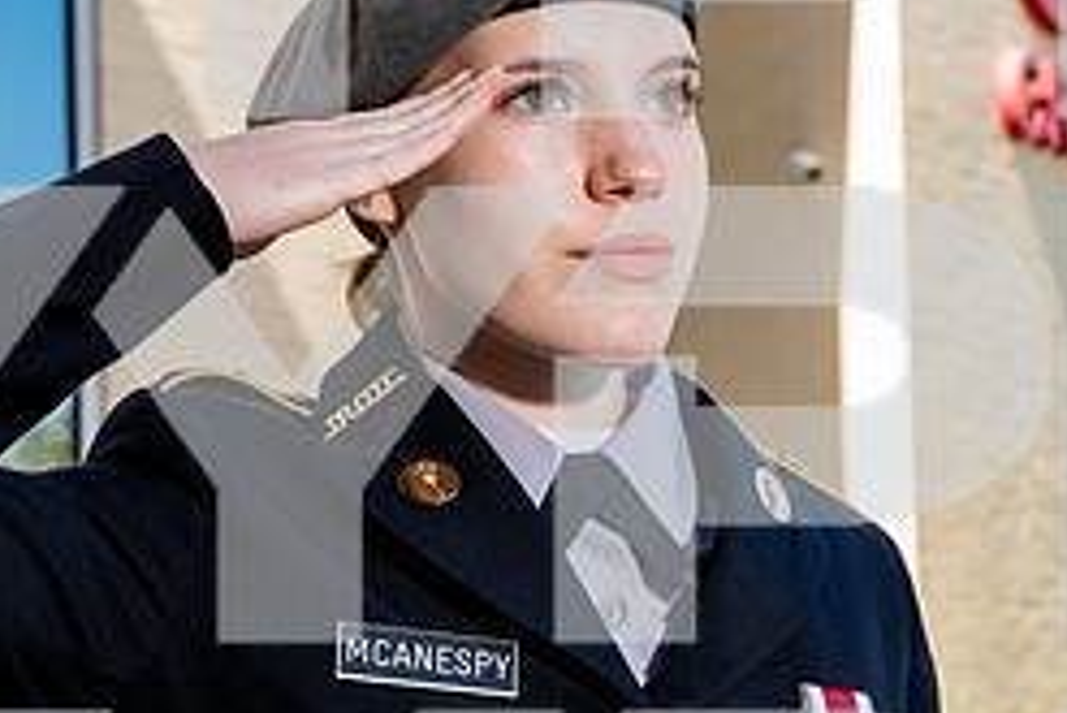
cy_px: 417
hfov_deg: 16.8
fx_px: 3618
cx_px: 471
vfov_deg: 11.2
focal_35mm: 122
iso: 200
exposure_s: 1/125
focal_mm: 52
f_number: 8
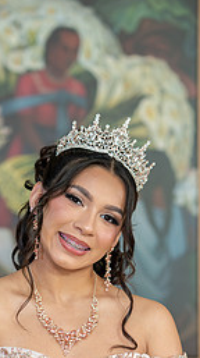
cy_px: 281
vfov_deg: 13.7
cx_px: 74
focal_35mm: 156
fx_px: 1475
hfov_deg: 7.8
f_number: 2
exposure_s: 1/100
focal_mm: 85
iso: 500
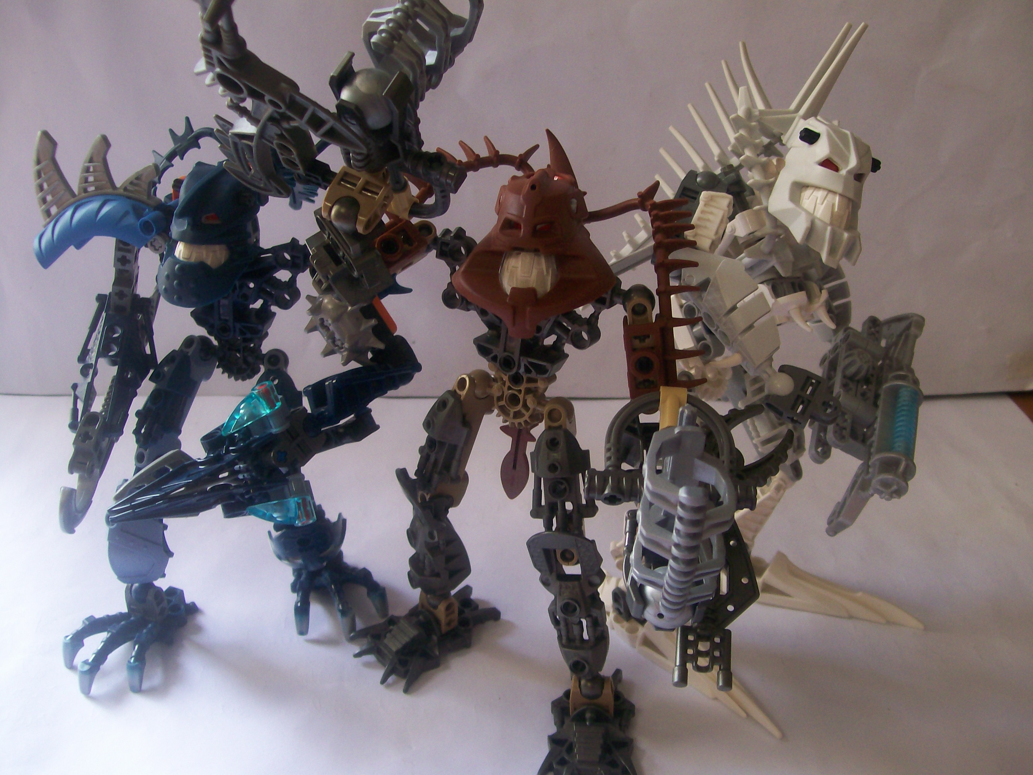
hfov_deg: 51.4
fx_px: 1074
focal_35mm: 36
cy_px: 388
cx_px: 516
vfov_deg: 39.7
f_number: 2.7
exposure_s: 1/44.4
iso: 80
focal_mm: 6
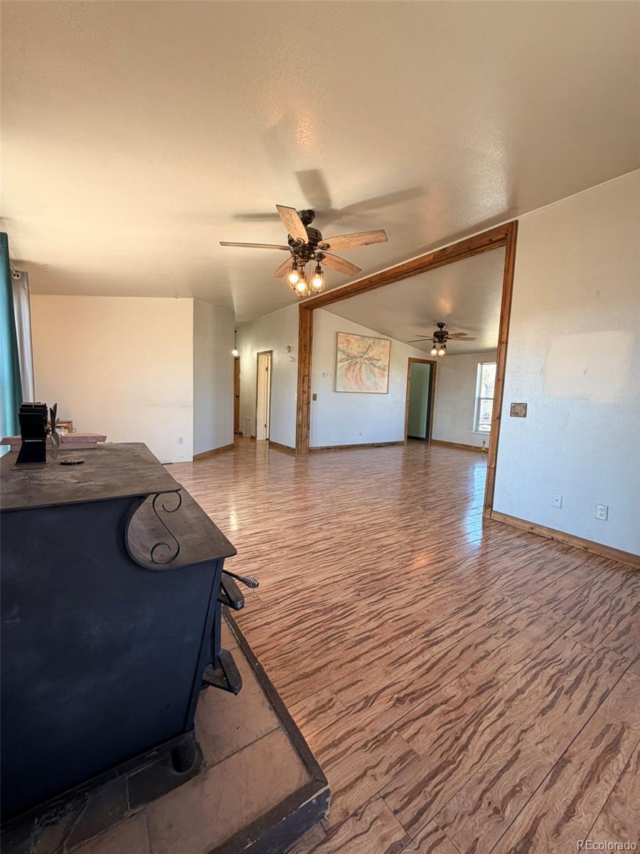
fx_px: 345
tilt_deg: -5.7
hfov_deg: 85.7
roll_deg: -1.8
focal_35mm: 14
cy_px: 427
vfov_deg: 102.1
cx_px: 320
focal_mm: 2.22
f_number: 2.2
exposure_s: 1/121
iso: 125
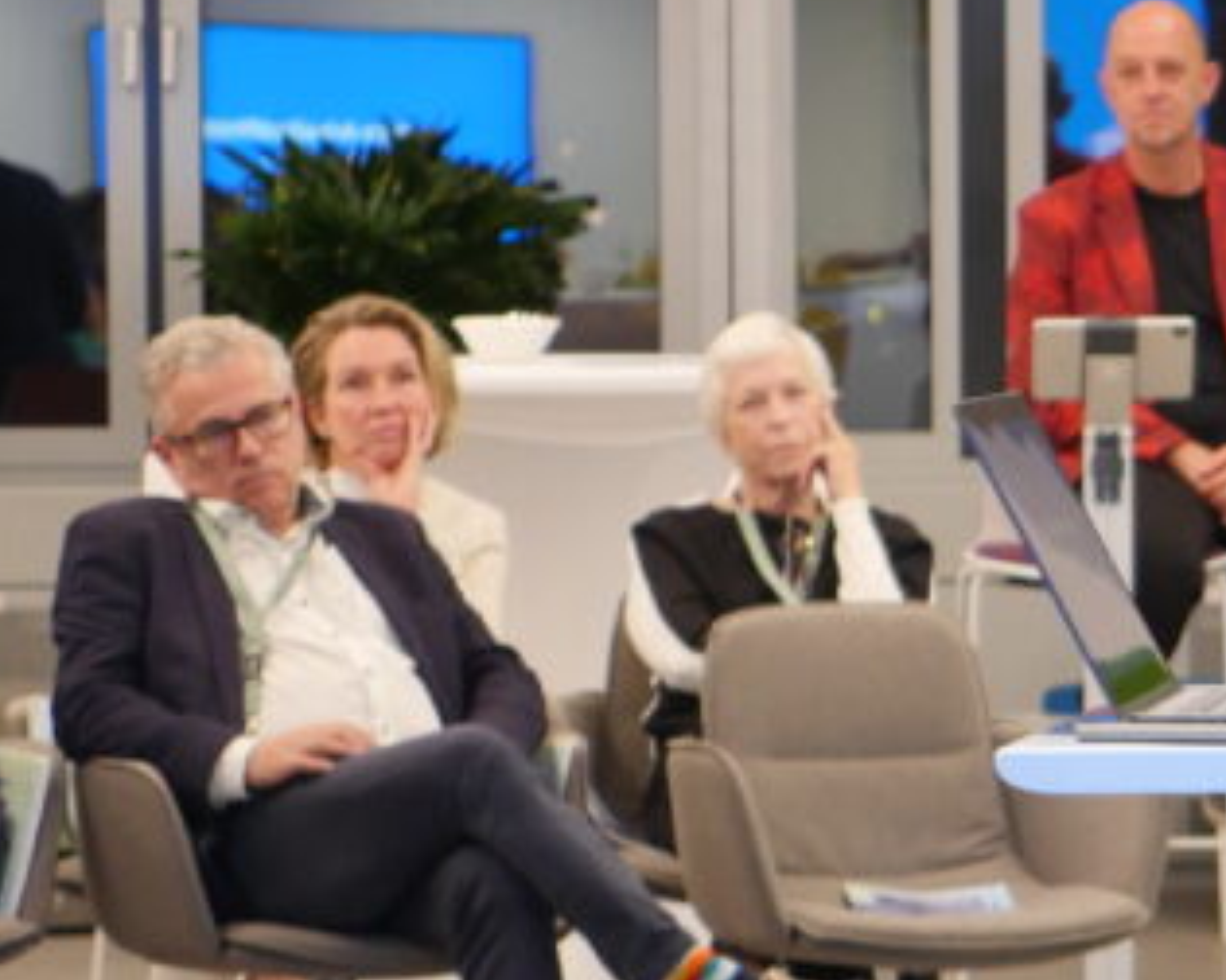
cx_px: 1740
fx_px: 8055
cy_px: 529
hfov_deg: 8.5
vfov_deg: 7.0
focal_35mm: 222
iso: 1000
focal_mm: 35
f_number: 2.8
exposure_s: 1/80
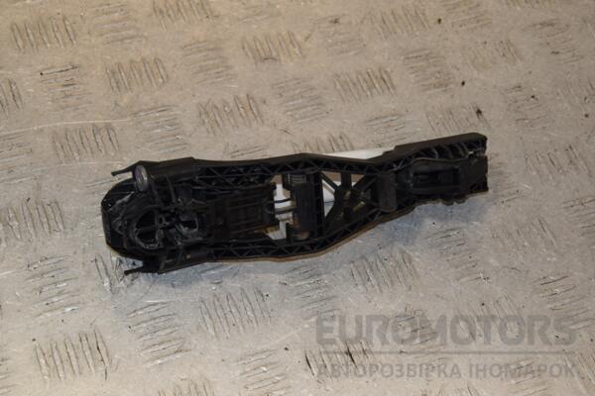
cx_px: 298
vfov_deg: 18.2
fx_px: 1239
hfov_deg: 27.0
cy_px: 198
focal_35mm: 75
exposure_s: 1/200
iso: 800
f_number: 8
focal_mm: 50
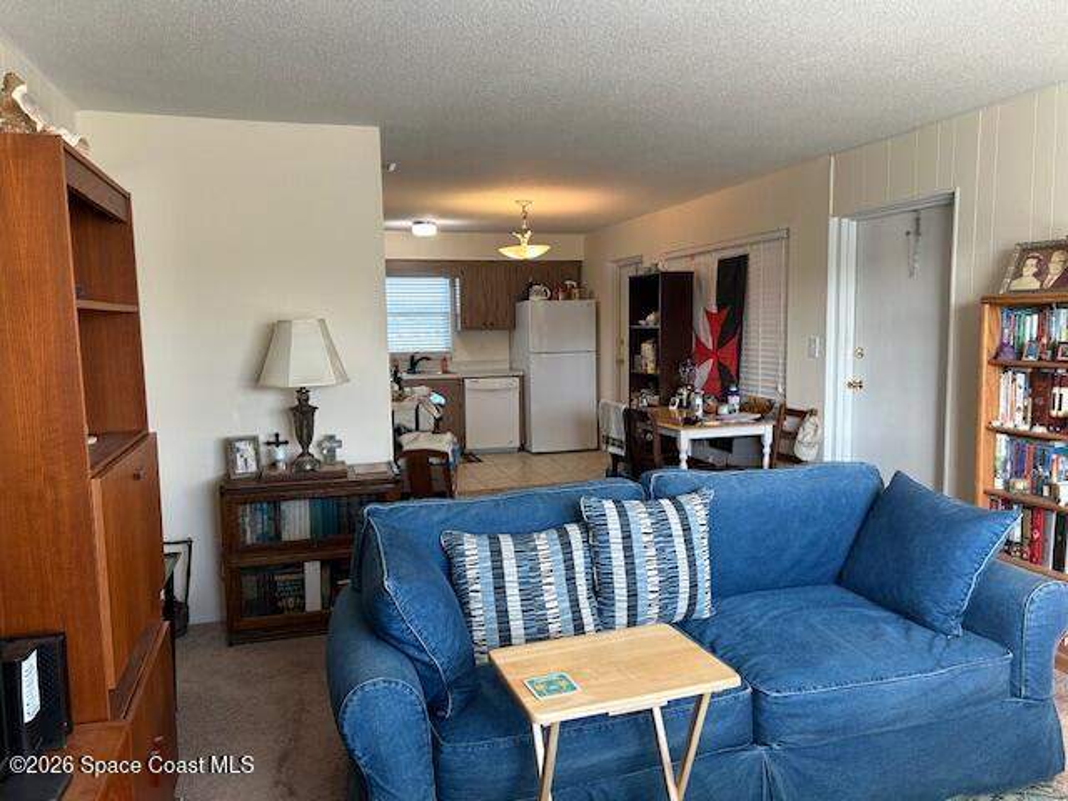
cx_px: 534
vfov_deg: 53.1
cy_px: 400
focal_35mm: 26
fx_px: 802
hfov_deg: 67.3
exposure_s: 1/120
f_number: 1.5
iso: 100
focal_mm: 5.7
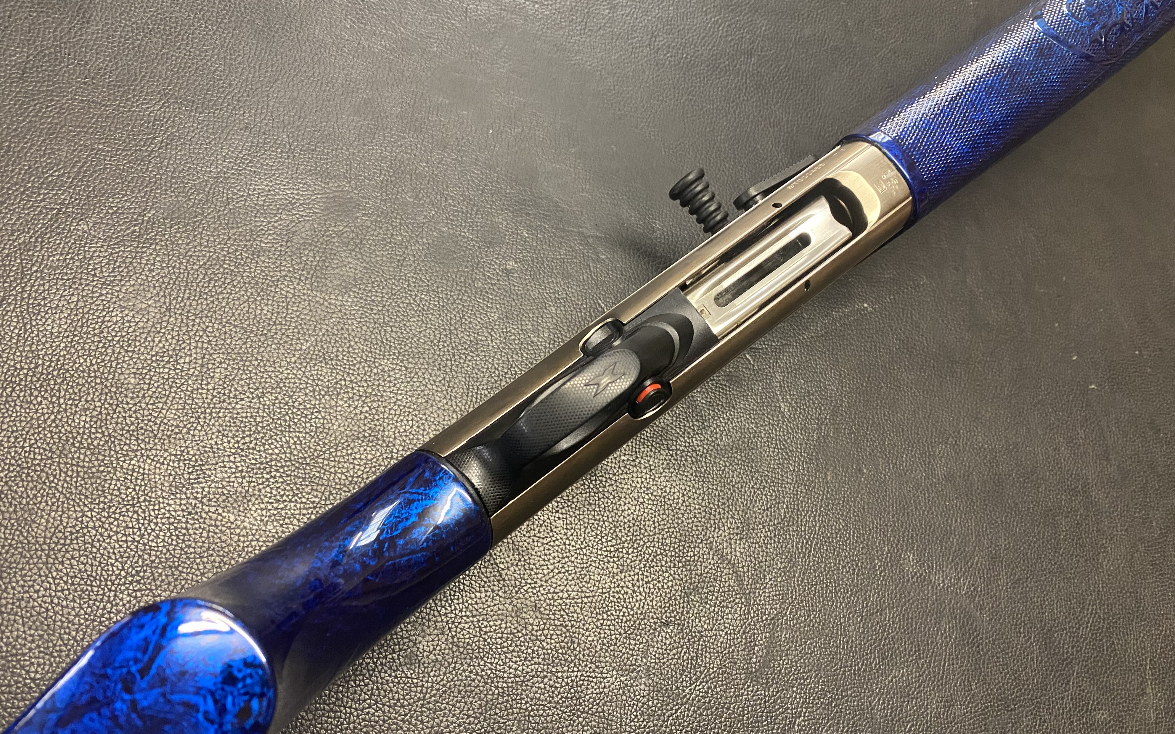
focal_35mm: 28
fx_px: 897
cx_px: 593
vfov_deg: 44.5
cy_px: 405
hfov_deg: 66.5
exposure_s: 1/50
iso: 500
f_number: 1.8
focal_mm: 4.25
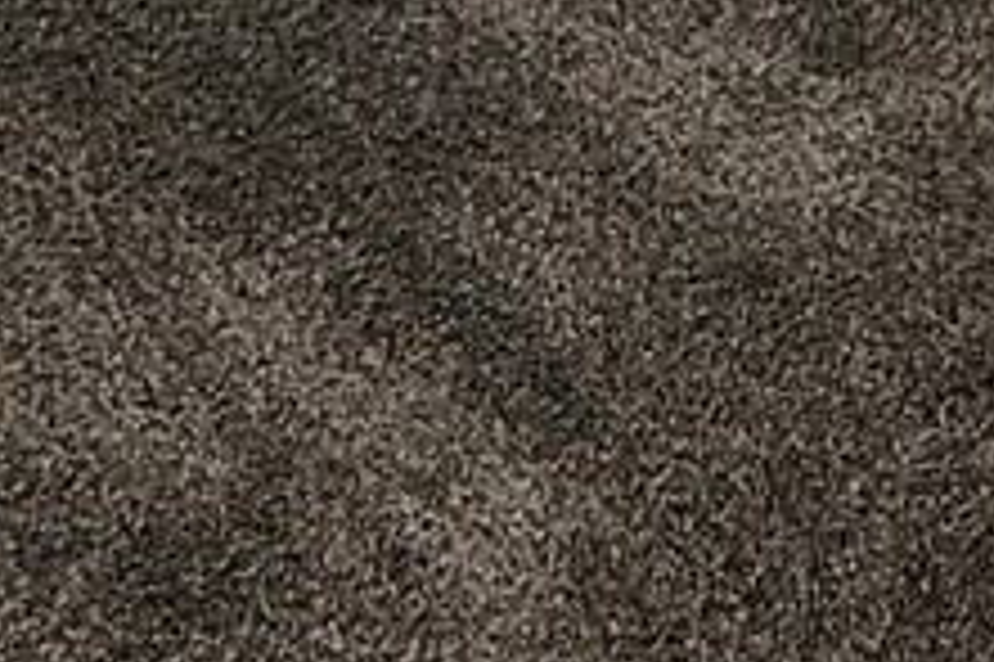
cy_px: -1846
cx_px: 112
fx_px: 4773
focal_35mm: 173
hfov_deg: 11.8
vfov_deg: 6.6
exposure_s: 1/120
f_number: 1.8
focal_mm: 5.4
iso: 64
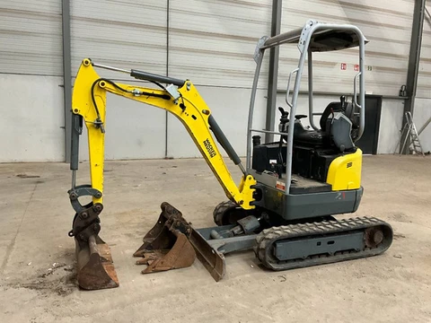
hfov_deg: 61.7
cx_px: 216
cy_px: 162
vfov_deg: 48.2
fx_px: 361
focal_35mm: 29
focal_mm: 3
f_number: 1.8
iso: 160
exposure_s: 1/60
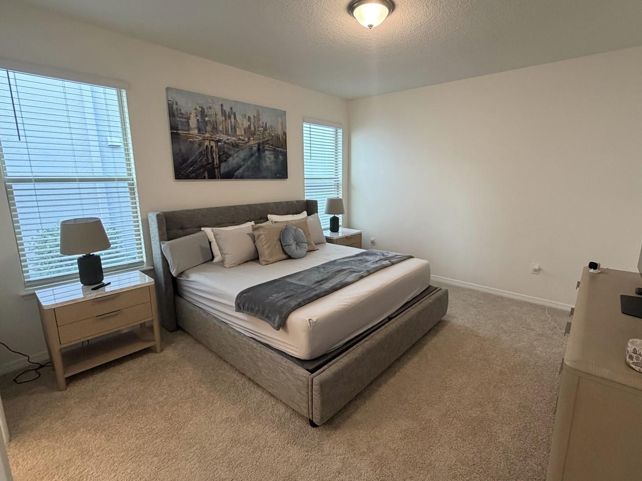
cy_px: 234
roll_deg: +0.2
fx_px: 315
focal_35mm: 17
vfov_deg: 74.7
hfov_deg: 90.9
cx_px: 344
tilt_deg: -9.9
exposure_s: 1/60
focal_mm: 2.22
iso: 400
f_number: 2.2
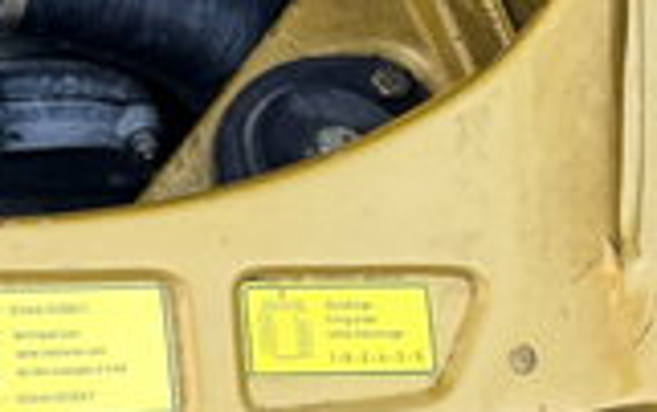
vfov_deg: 10.0
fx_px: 2169
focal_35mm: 121
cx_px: -616
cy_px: -428
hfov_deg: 14.6
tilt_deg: -45.2
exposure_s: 1/69
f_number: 1.78
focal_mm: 6.86
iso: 200
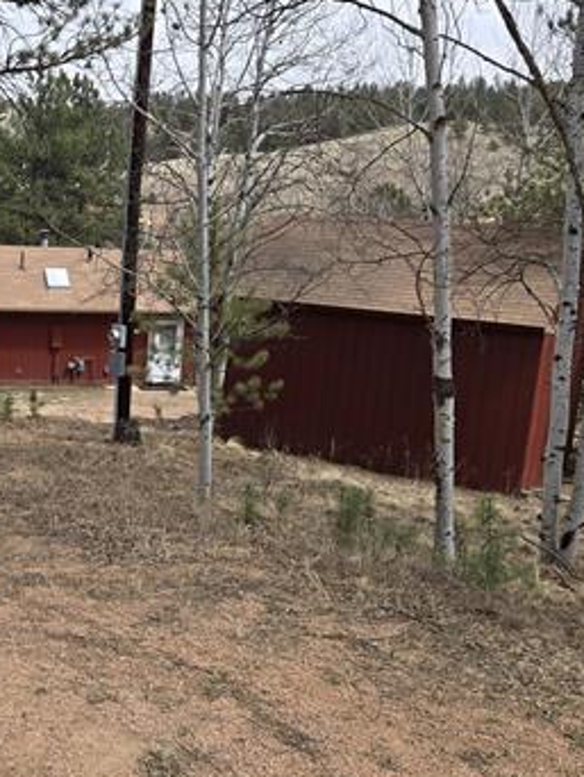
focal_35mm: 43
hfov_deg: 32.3
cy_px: 408
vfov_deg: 43.8
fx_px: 966
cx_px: 84
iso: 25
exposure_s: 1/1081
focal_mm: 5.4
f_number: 1.8
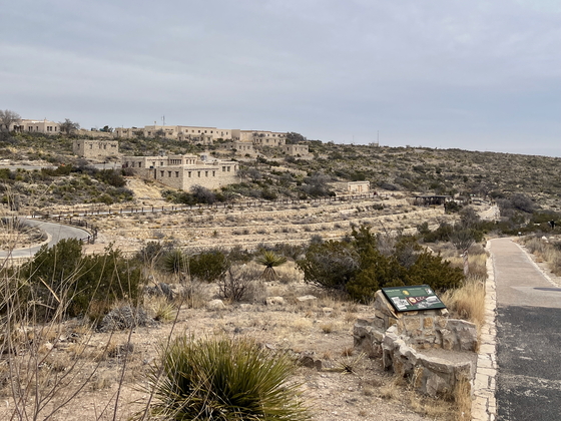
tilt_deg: +4.3
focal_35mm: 26
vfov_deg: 53.1
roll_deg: -1.5
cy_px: 210
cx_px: 280
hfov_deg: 67.3
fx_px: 421
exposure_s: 1/3413
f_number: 1.6
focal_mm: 5.1
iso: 50
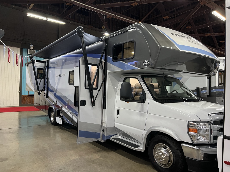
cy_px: 86
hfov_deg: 67.3
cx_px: 115
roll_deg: -2.1
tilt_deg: -0.3
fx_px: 173
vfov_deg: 53.1
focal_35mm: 26
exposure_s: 1/60
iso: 320
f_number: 1.5
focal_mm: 5.7
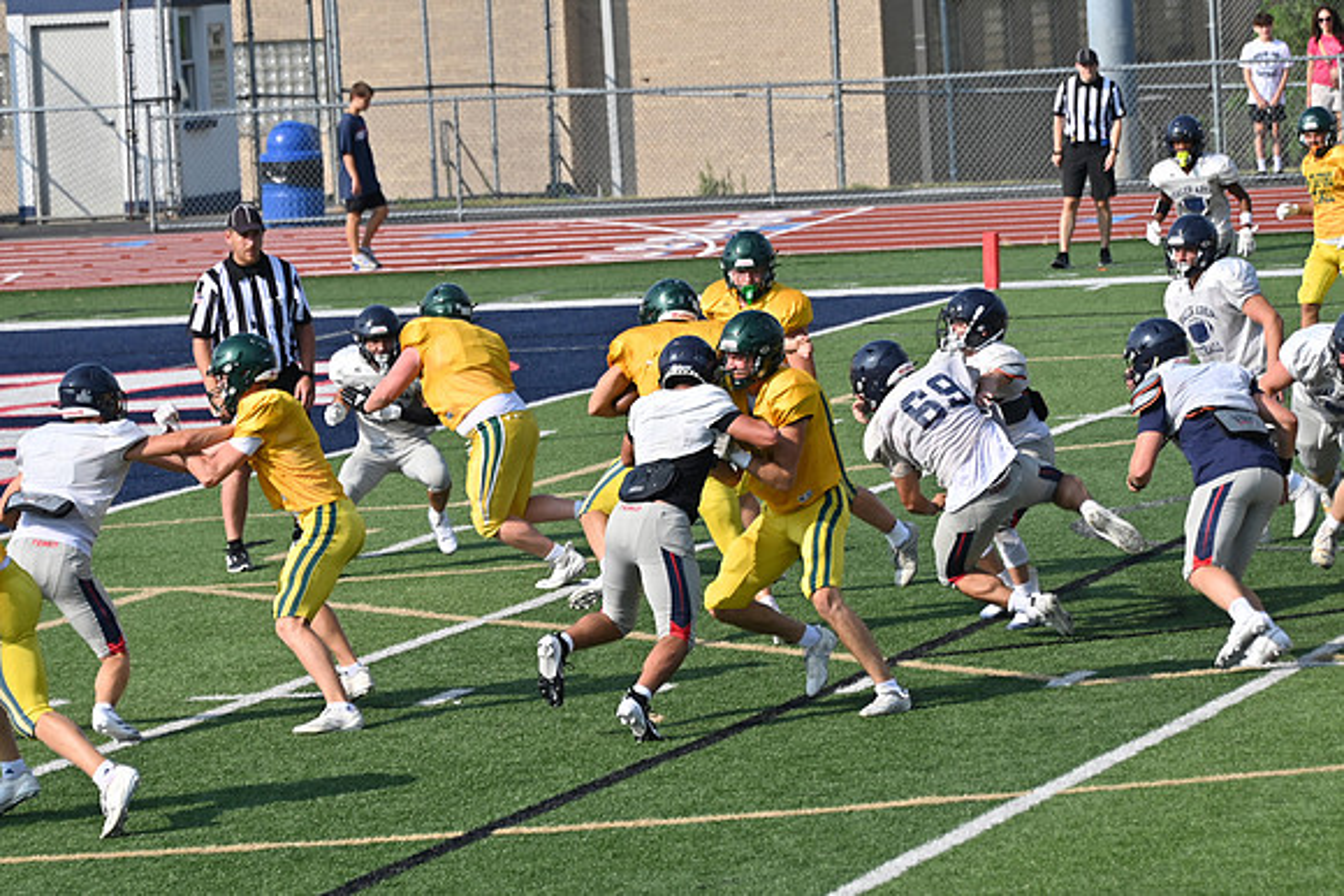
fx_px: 8962
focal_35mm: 240
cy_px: 448
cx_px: 672
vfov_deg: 5.7
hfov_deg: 8.6
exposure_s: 1/800
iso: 110
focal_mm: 160
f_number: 5.6
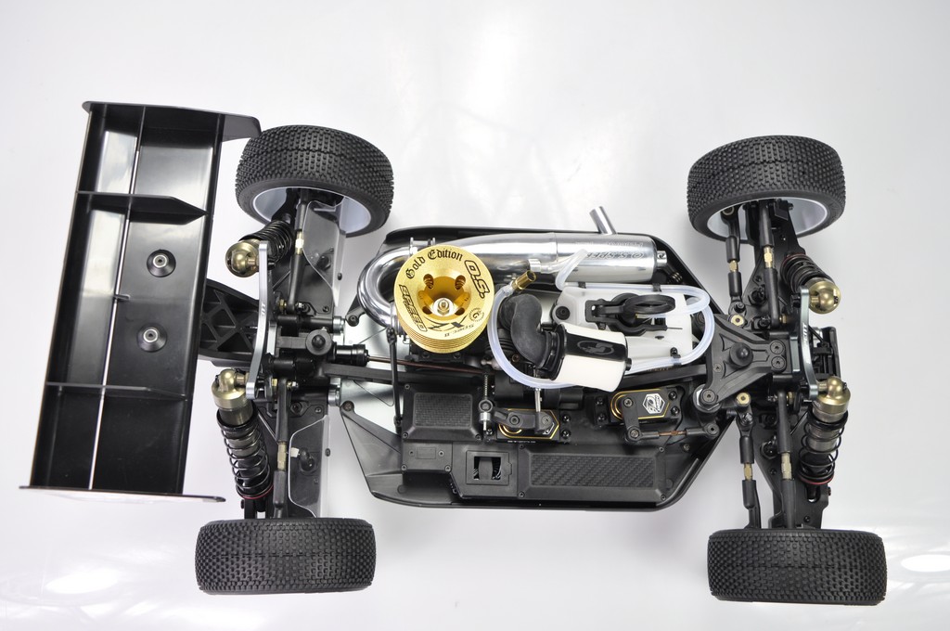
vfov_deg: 38.3
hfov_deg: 55.2
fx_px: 909
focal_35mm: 34
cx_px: 475
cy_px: 316
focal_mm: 23
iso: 450
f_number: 5.6
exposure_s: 1/40
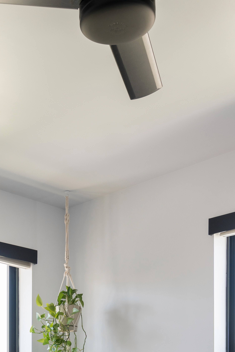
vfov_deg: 28.6
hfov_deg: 21.5
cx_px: 35
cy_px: 410
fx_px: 607
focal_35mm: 62
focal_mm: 25
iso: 200
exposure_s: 1/8
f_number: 8
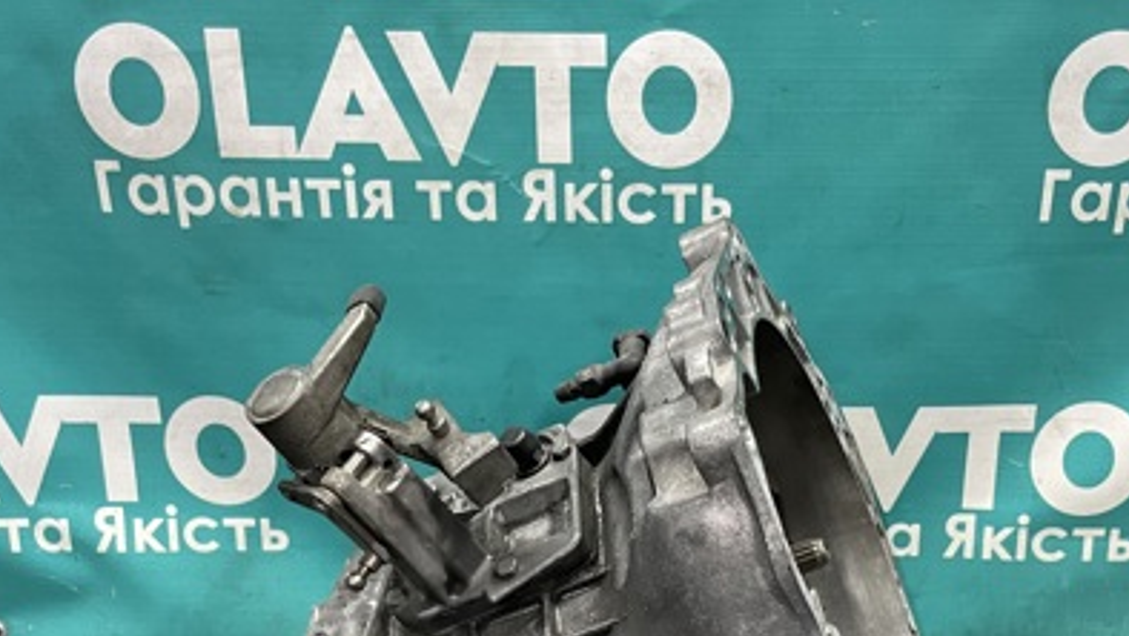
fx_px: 1378
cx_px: 673
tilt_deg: -21.3
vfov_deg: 25.1
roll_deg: +0.2
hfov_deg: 44.3
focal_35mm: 46
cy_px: 592
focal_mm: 4.2
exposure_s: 1/51
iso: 250
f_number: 1.6
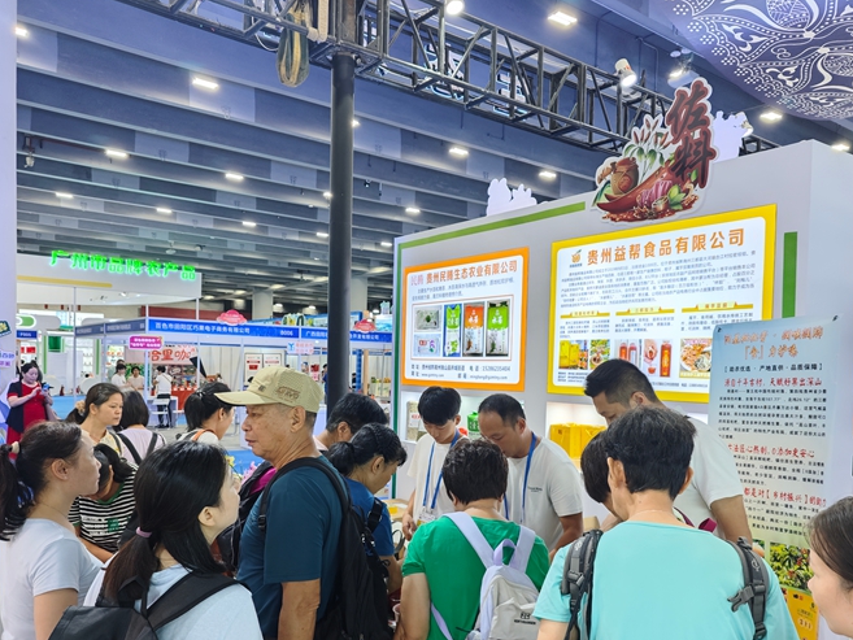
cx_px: 449
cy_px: 380
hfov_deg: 63.4
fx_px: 690
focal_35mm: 28
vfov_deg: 49.5
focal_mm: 6.55
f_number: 1.6
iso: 400
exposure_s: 1/91.7
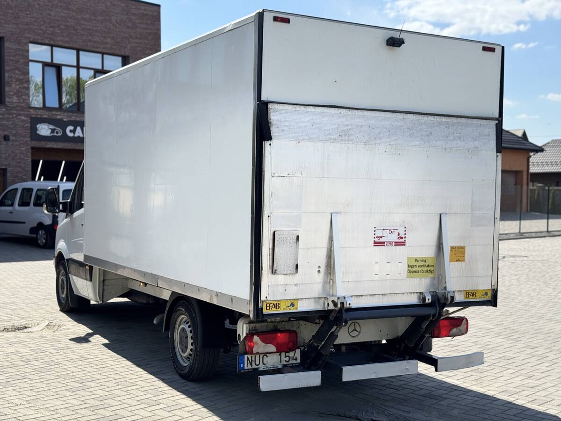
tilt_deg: -1.5
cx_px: 280
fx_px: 778
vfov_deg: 30.3
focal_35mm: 48
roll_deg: +0.5
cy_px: 210
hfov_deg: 39.7
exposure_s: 1/3610
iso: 64
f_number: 1.78
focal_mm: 6.76
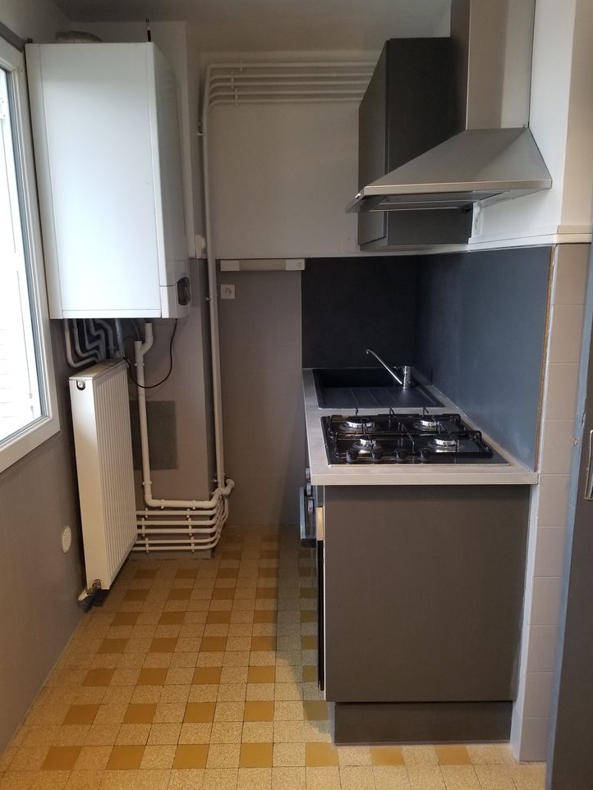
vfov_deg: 65.3
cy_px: 405
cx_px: 287
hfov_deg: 51.3
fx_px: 617
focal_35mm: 27
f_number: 1.7
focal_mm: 4.25
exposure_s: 1/33
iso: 160
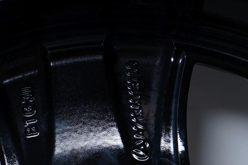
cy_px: 85
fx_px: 509
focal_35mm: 74
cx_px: 79
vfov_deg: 18.4
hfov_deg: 27.2
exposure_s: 1/100
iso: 250
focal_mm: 45
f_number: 7.1
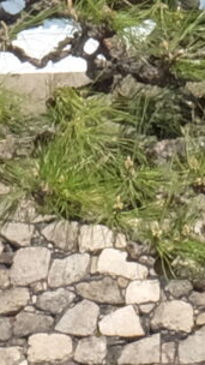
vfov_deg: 3.5
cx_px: -1001
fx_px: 5885
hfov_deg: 1.9
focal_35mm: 609
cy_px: -647
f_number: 22
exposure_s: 1/60
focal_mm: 46.3
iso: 400
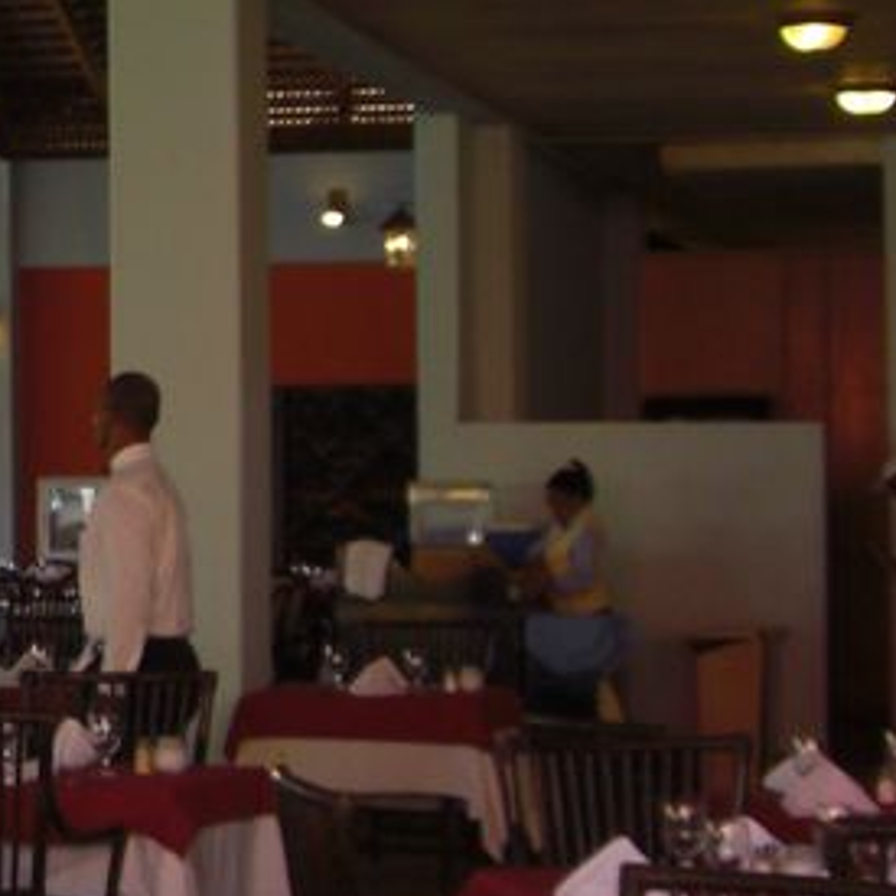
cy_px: 306
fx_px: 3661
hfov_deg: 13.1
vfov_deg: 13.9
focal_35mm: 125
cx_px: -502
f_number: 2.7
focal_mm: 6.2
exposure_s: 1/80
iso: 100
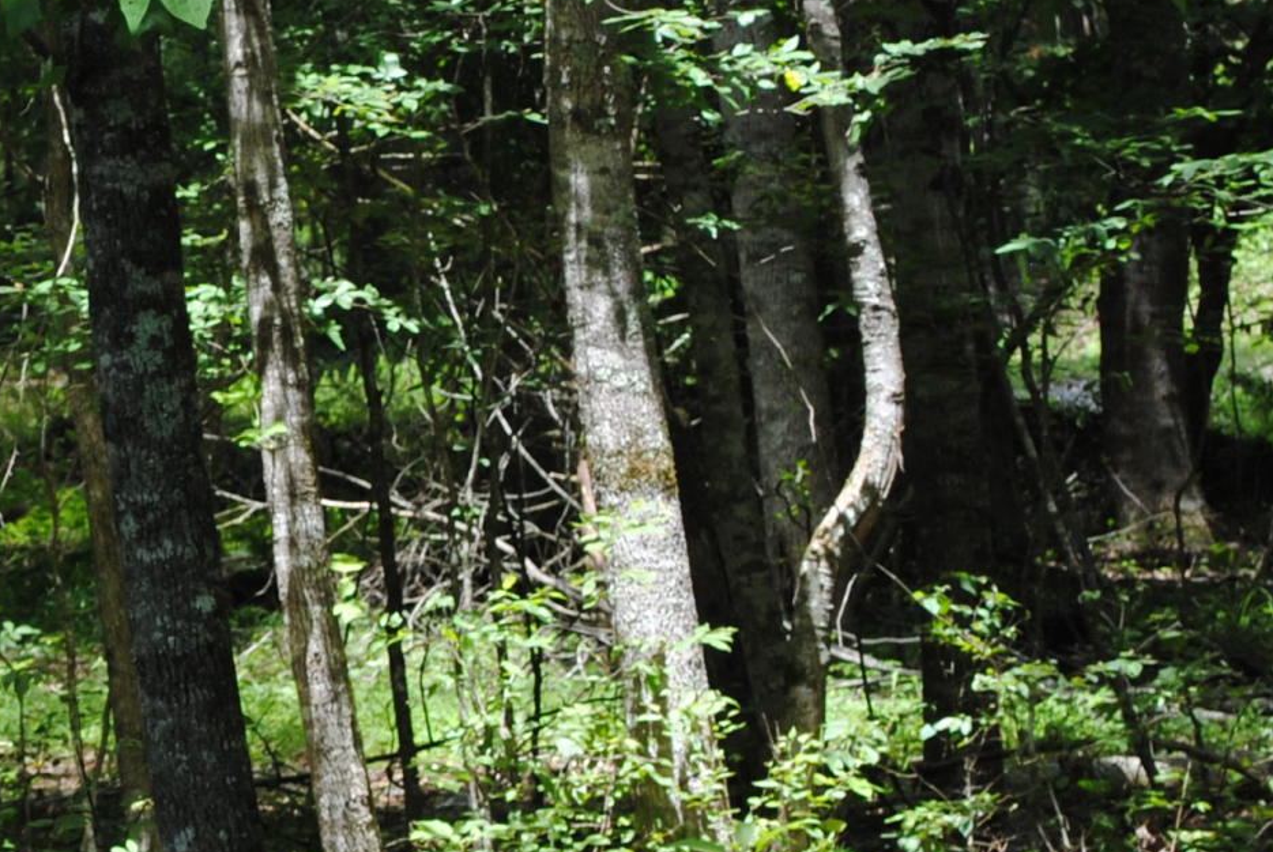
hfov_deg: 7.7
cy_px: 474
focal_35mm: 265
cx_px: -430
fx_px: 9368
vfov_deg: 5.2
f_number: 5.6
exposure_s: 1/125
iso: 140
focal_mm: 55
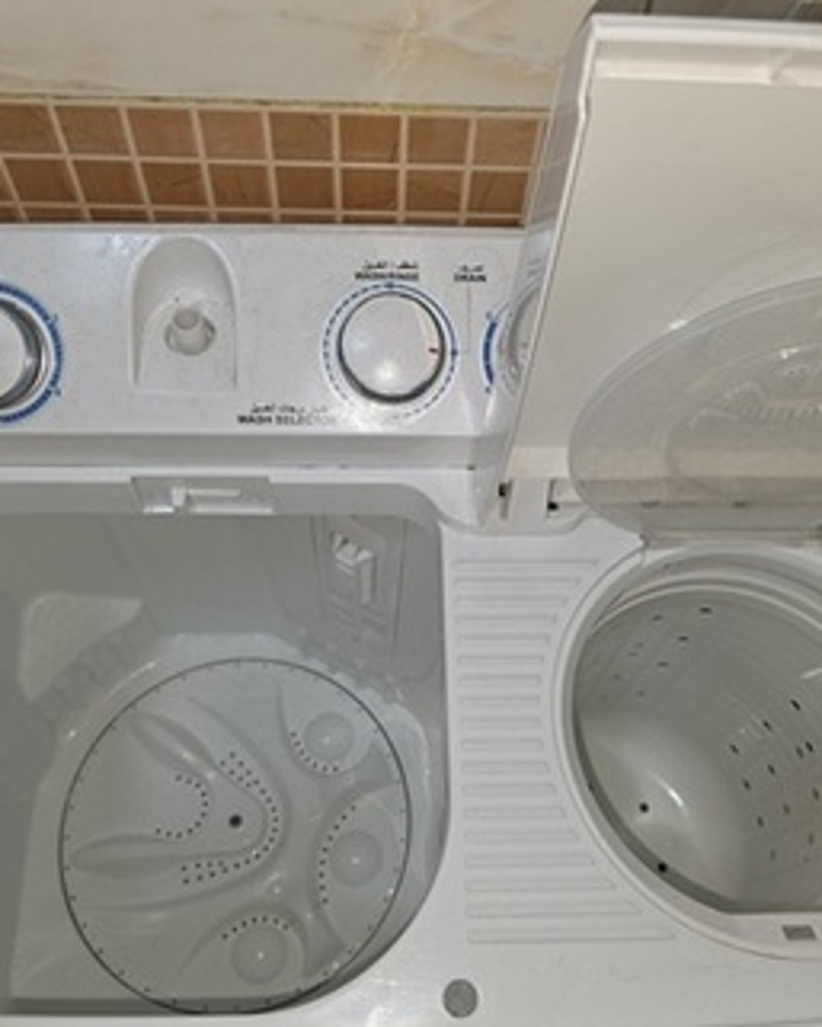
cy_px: 542
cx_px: 427
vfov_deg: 55.6
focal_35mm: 32
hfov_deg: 45.8
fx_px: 973
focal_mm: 6.3
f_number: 1.7
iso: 32
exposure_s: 1/60
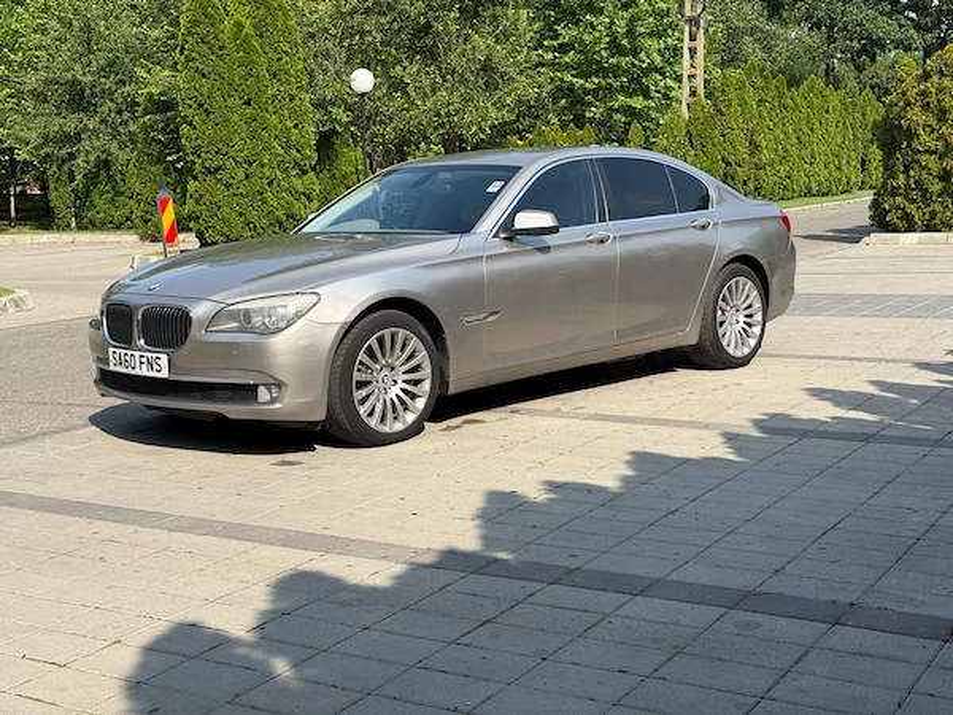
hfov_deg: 39.7
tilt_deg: -7.3
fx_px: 1321
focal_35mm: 48
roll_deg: +1.7
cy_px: 358
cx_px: 476
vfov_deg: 30.3
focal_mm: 6.76
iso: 64
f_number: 1.78
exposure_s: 1/3096
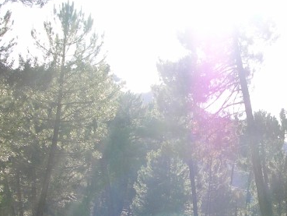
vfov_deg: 15.2
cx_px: 191
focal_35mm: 97
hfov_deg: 20.2
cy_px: 165
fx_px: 804
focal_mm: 8.9
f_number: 5
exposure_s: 1/128
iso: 50
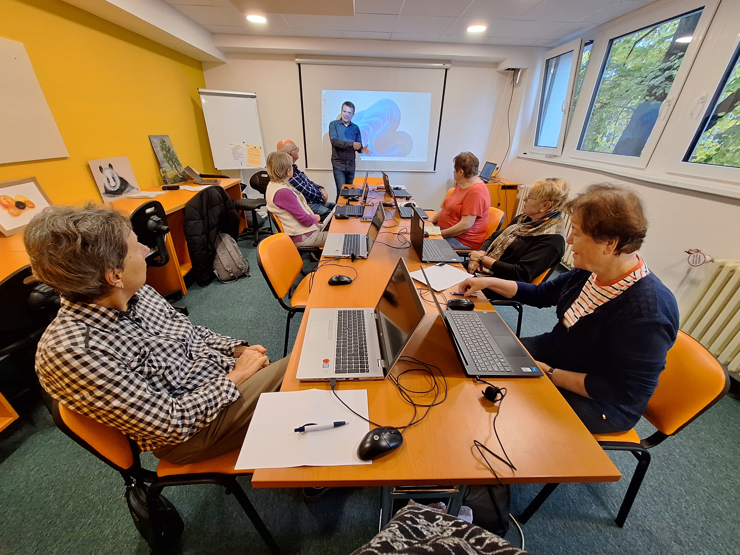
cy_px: 278
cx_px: 370
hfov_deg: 106.2
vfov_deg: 89.9
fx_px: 278
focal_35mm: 13
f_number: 2.2
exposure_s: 1/60
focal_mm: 1.74
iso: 250
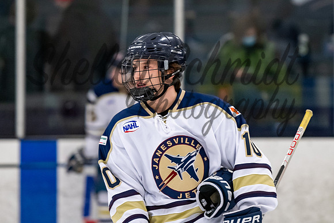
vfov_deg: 3.6
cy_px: 80
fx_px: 3583
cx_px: 155
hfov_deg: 5.3
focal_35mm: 386
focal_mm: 200
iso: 2000
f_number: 3.2
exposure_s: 1/800
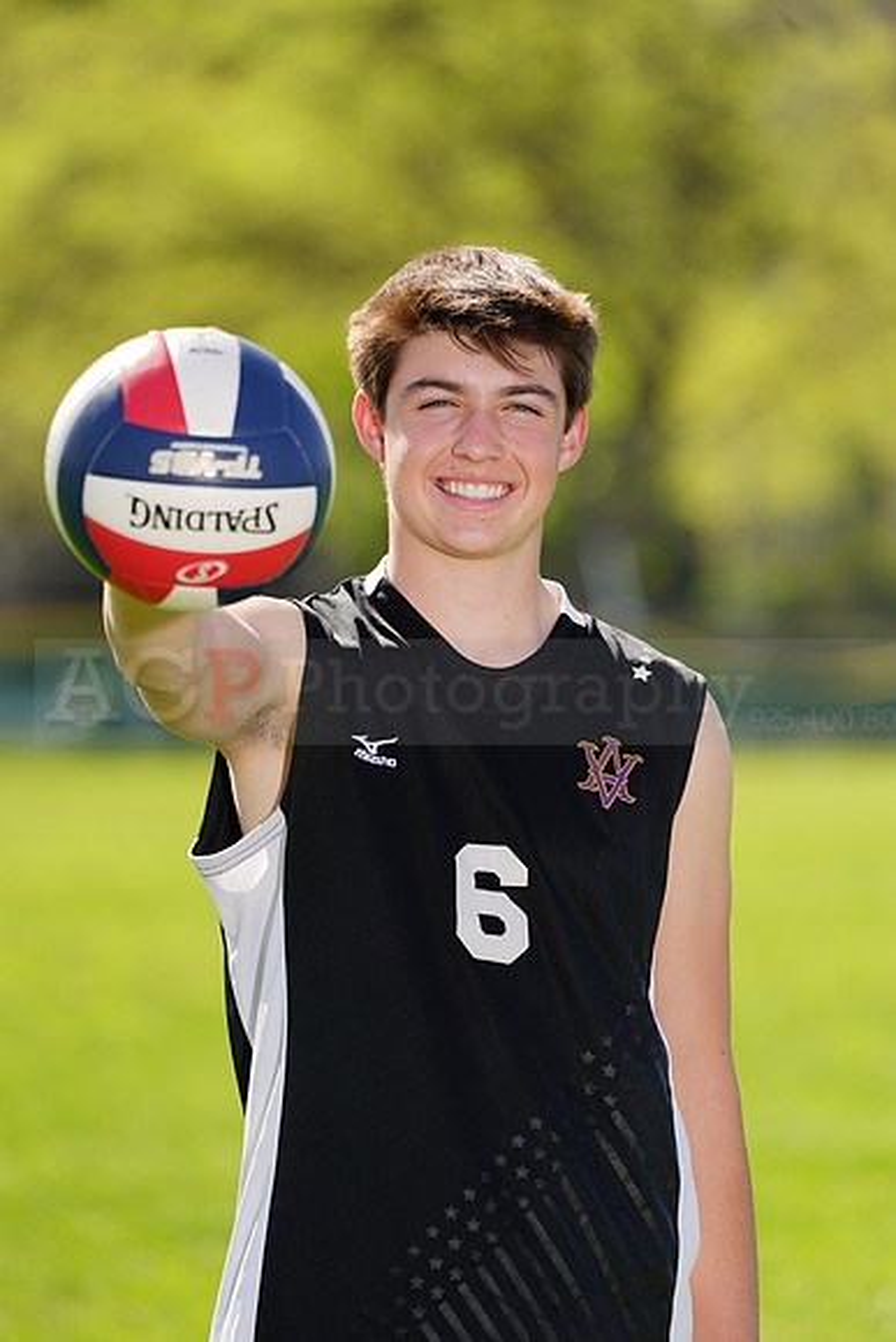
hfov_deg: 4.1
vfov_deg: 6.1
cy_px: 671
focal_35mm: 339
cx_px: 448
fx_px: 12647
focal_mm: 339
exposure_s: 1/200
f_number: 6.3
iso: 64
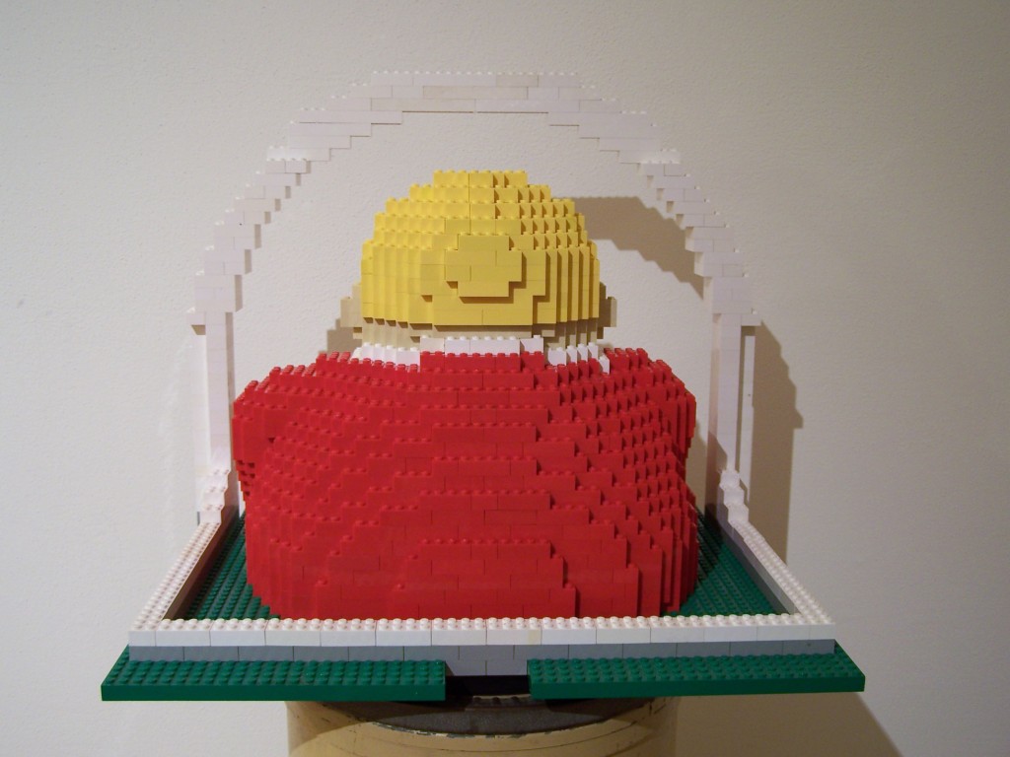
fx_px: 1109
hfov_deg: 49.0
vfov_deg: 37.7
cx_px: 505
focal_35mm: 38
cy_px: 378
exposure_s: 1/2
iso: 80
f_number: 2.8
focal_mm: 6.3
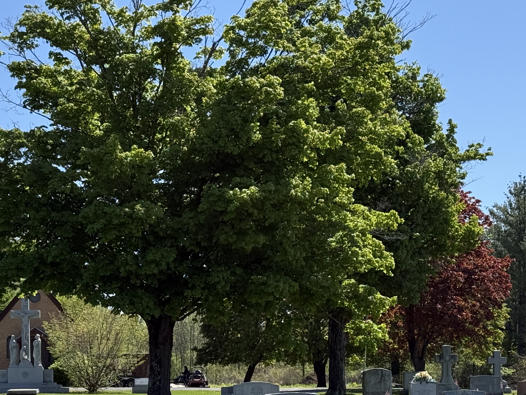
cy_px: 338
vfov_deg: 15.9
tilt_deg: +2.5
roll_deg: +1.0
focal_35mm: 92
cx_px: 188
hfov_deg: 21.3
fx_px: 1398
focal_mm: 6.76
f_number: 1.78
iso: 80
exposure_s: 1/3891
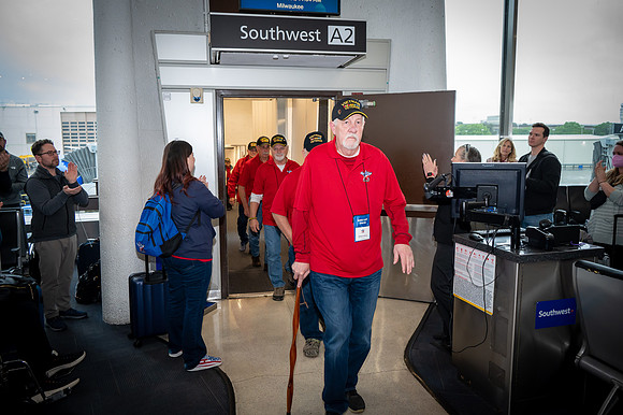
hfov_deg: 64.6
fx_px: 493
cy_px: 208
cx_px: 312
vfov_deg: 45.6
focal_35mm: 28
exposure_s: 1/100
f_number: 5
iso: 2800
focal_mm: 28.5
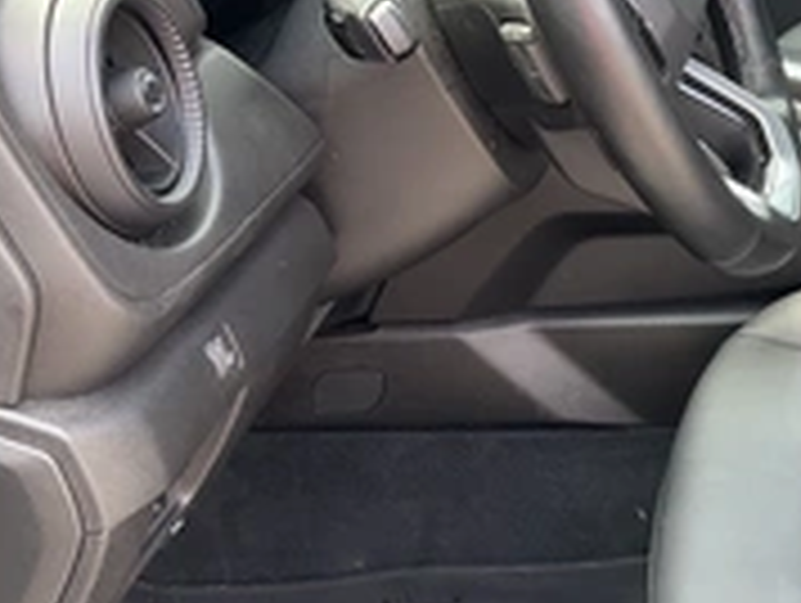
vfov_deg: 22.5
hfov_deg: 27.4
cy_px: 432
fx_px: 1506
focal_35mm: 65
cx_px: 868
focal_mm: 3
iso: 50
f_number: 1.8
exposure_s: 1/122
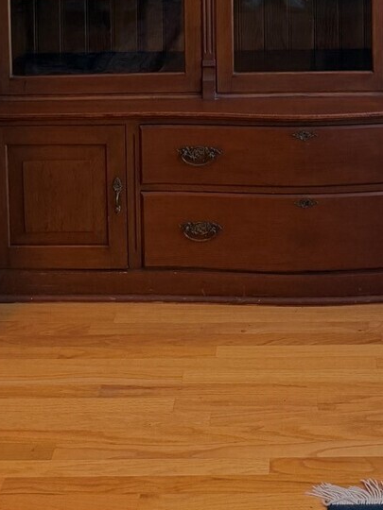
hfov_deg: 22.6
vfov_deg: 25.6
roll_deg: +0.2
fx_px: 944
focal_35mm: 64
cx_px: 305
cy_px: -169
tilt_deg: -4.5
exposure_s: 1/120
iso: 200
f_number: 1.78
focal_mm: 6.76
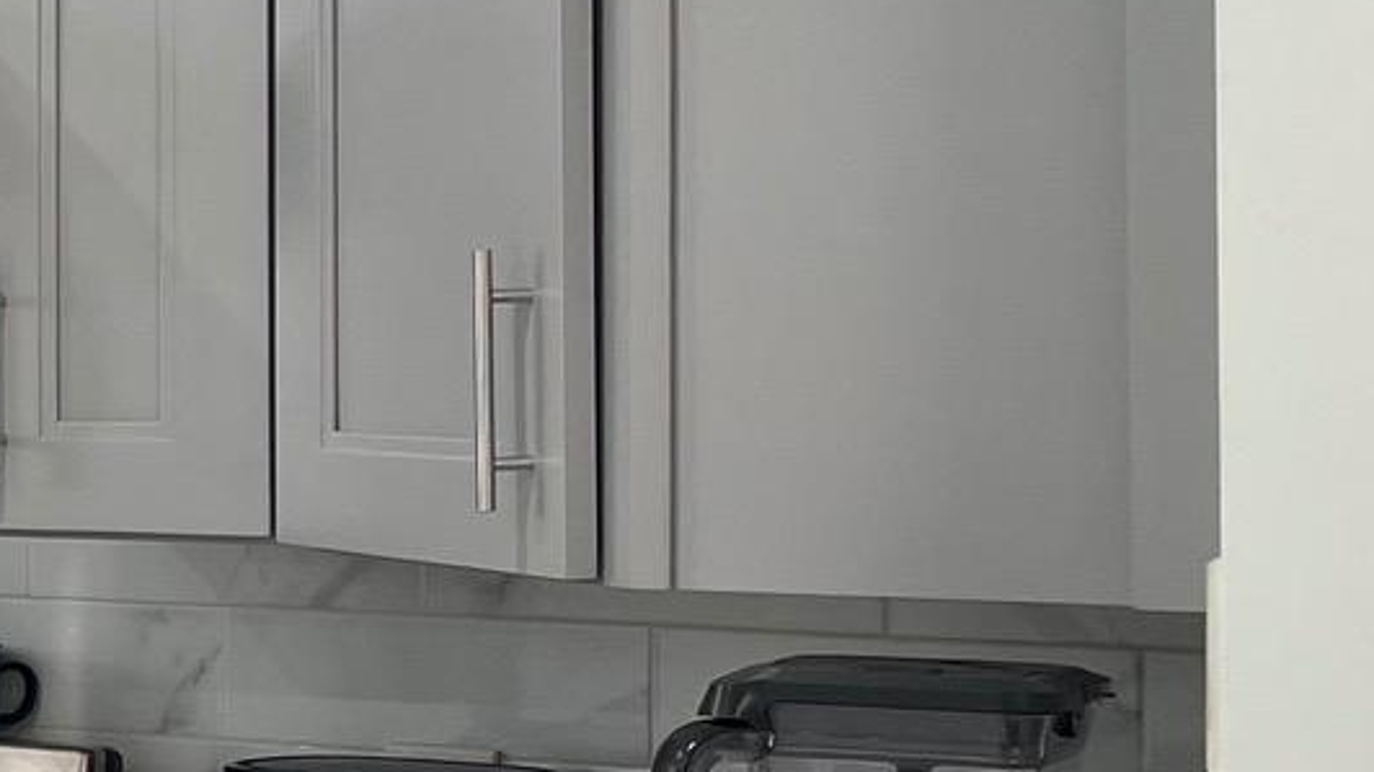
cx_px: -1105
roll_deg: +0.6
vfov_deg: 11.1
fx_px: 3970
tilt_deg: -1.2
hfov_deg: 16.4
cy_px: 421
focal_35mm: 109
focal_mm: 4.2
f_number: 1.6
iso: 80
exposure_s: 1/120
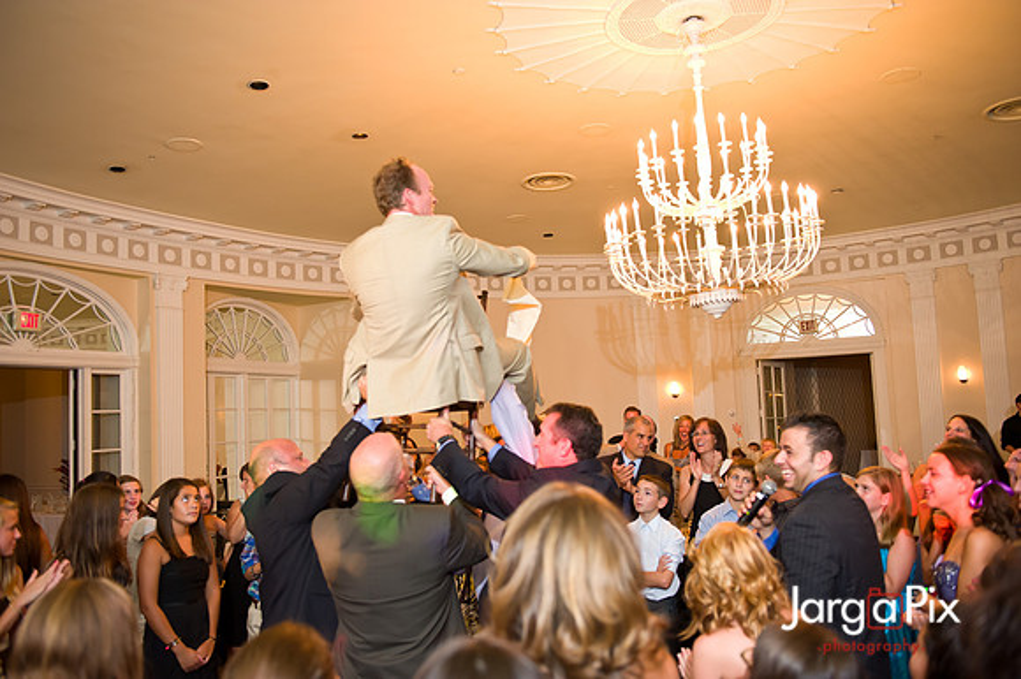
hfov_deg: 60.3
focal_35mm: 31
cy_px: 340
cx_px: 510
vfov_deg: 42.3
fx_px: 879
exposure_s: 1/125
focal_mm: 31
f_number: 3.2
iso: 1600
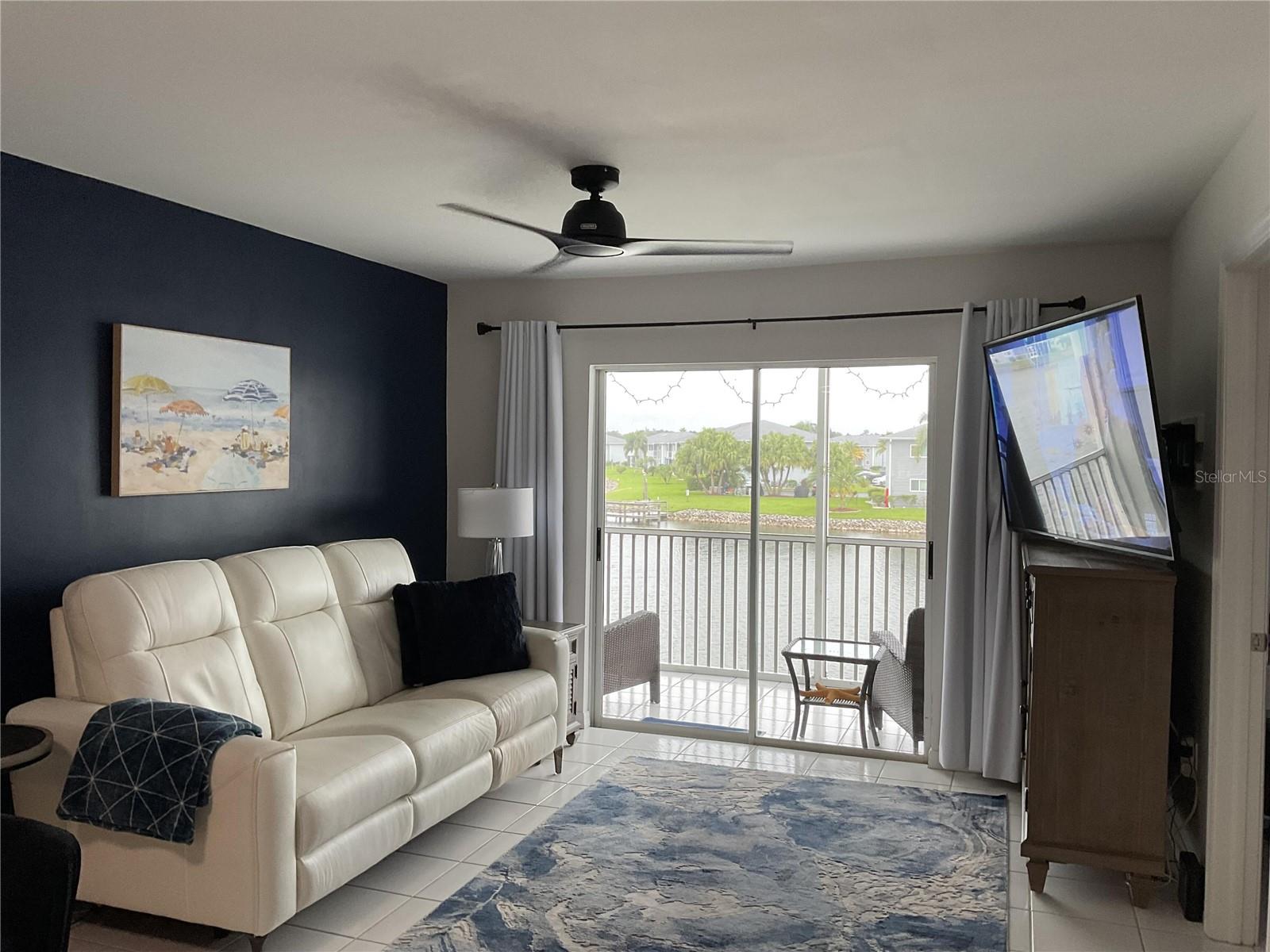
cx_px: 635
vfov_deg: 48.2
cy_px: 476
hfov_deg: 61.7
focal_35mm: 29
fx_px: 1064
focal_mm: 3
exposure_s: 1/60
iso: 40
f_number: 1.8
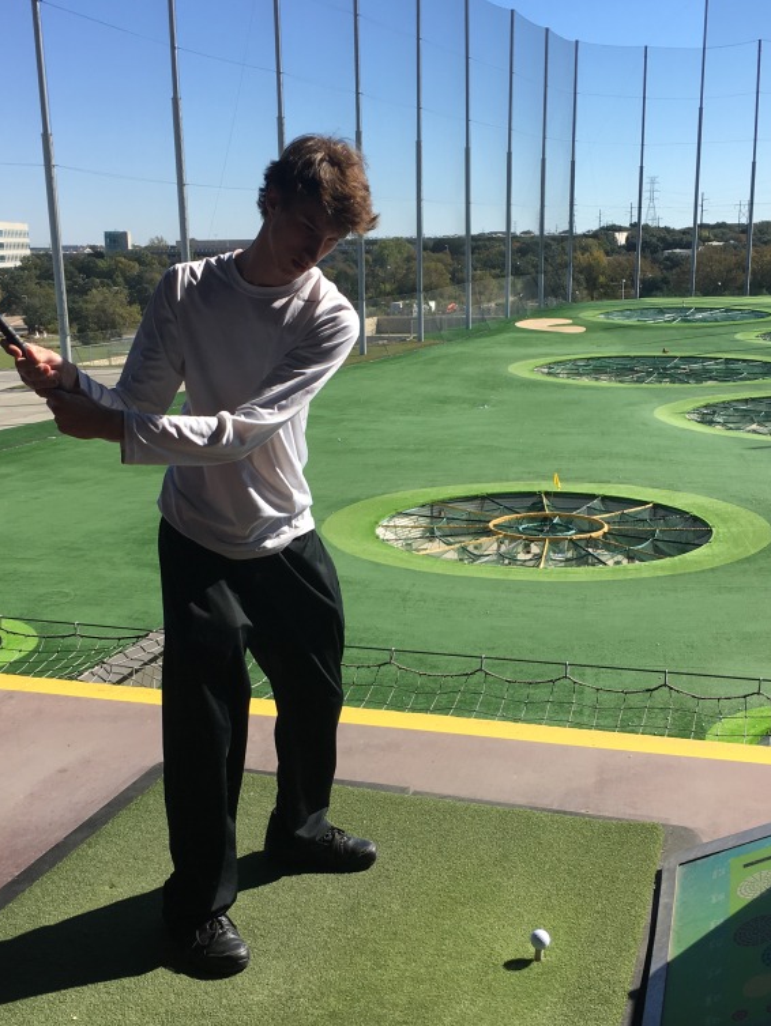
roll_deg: +2.2
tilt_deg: -13.5
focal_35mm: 41
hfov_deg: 35.2
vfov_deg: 45.7
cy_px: 562
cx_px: 381
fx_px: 1217
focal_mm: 4.15
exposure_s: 1/1183
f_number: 2.2
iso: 25
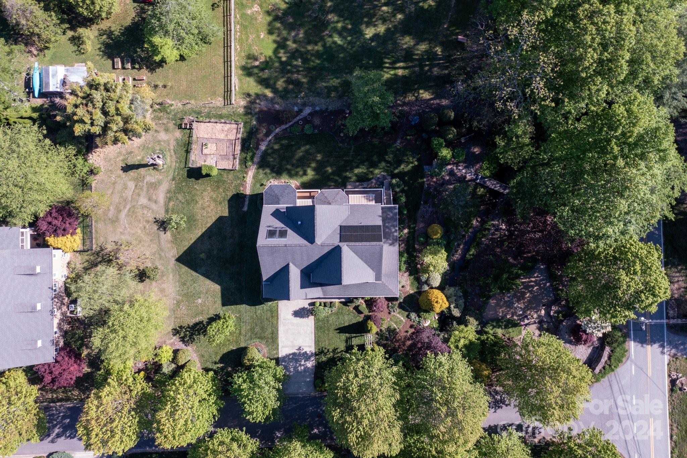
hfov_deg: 65.5
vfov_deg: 46.4
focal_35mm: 28
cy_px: 229
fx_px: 534
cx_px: 344
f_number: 2.8
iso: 100
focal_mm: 10.26
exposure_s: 1/100
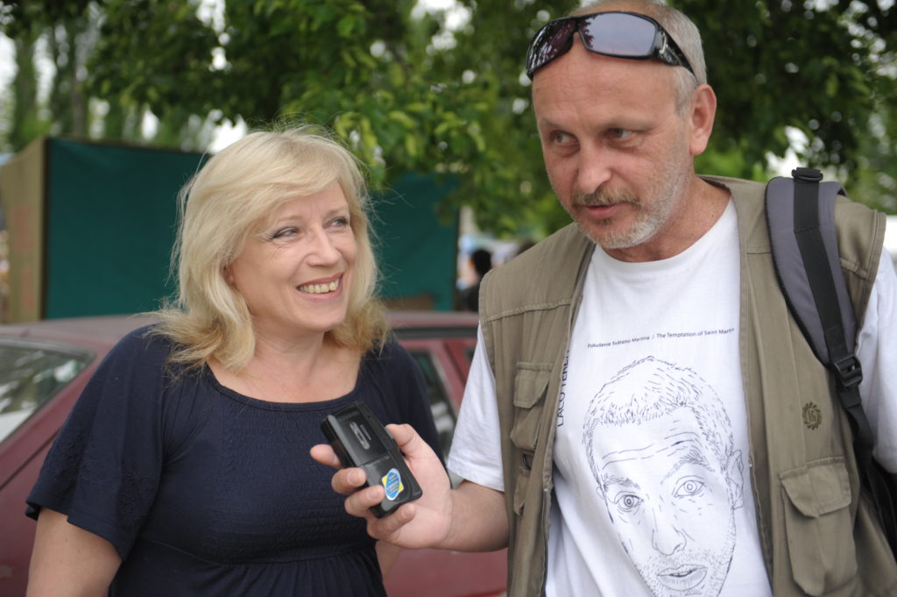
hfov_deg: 43.6
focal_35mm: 45
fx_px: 1120
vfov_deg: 29.8
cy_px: 298
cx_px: 448
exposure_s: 1/640
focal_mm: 45
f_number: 2.8
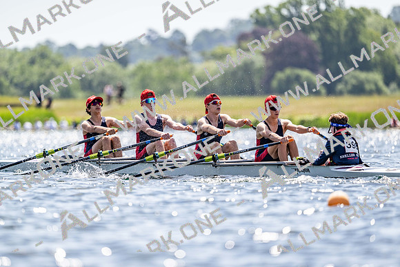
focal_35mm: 400
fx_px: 4445
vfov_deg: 3.4
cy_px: 134
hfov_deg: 5.2
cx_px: 200
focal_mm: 400
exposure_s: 1/2500
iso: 220
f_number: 4.5
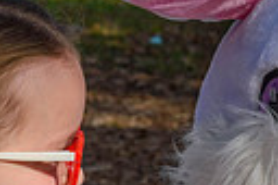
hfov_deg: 5.5
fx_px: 2884
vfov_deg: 3.7
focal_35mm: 374
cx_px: 208
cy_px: 238
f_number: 8
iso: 200
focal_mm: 55
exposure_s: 1/320
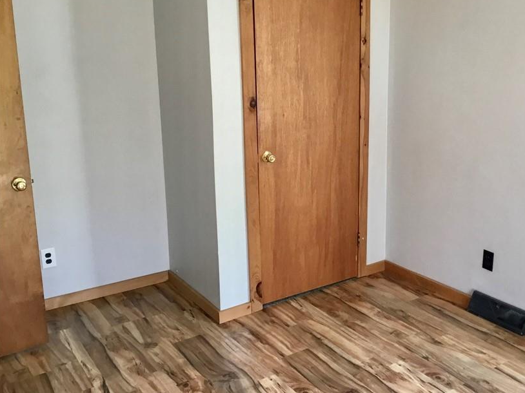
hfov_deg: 47.4
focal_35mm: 39
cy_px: 167
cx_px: 328
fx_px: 591
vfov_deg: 36.7
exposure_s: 1/30
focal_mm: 3.3
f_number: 2.4
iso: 64
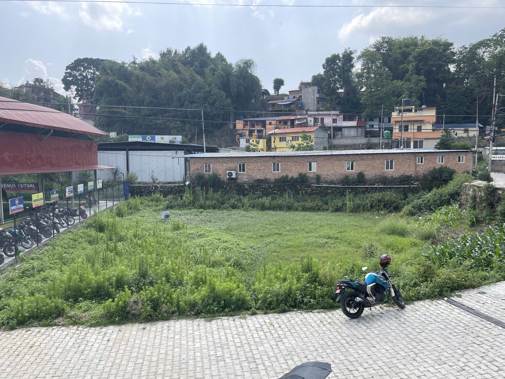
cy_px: 190
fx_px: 365
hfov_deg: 69.4
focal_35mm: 25
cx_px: 252
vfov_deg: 54.9
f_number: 1.6
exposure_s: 1/1642
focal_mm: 5.1
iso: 32
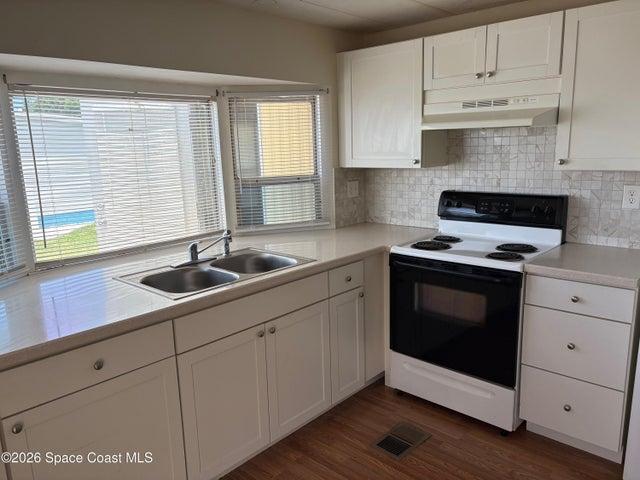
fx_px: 481
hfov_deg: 67.3
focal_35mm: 26
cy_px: 240
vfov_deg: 53.1
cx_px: 320
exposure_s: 1/325
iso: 64
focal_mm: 5.96
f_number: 1.6
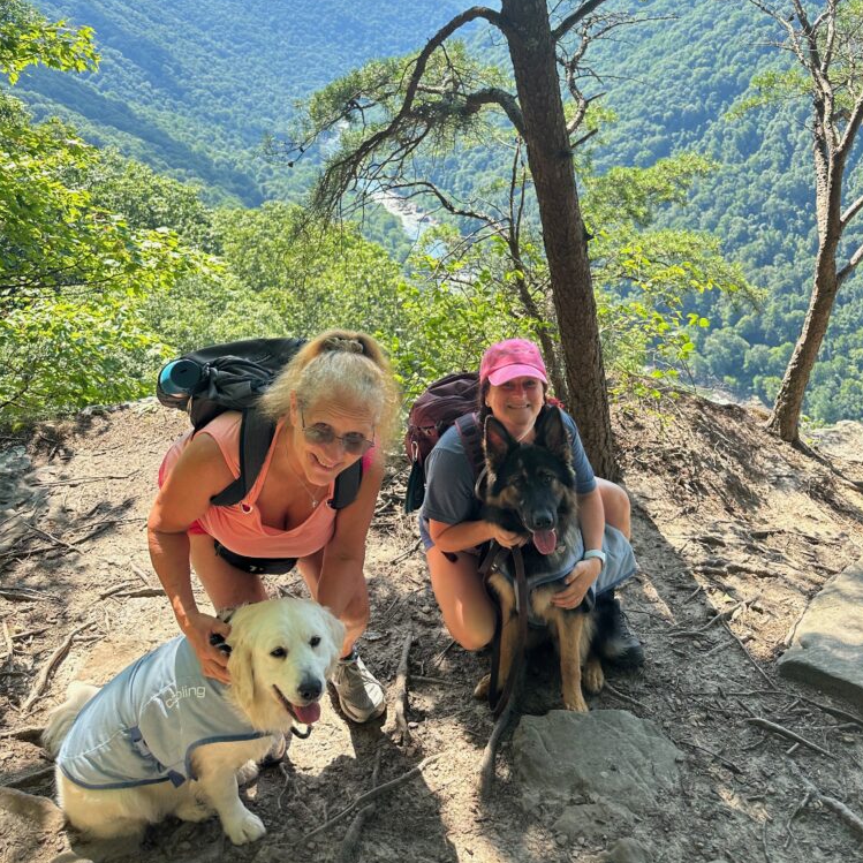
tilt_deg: -20.9
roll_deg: +3.5
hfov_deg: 55.6
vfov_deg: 54.6
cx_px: 436
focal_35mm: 29
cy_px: 297
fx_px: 818
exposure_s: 1/910
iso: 80
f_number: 1.78
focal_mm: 6.86
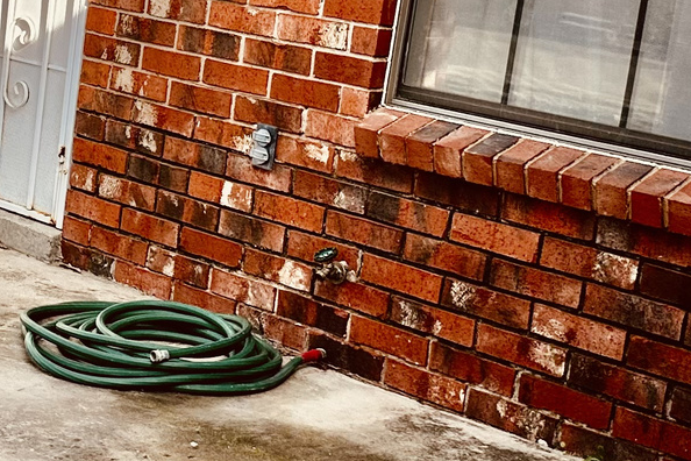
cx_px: -31
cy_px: 139
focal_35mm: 86
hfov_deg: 22.5
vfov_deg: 15.8
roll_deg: -5.4
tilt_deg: -9.3
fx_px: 1651
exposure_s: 1/1393
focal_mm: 6.86
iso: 80
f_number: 1.78
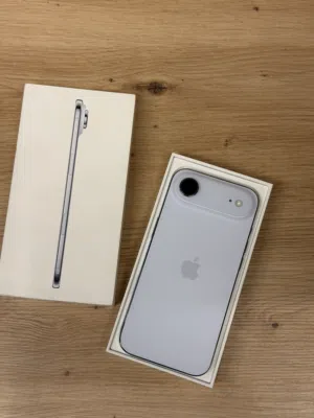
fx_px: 581
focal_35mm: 48
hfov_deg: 30.3
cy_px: 209
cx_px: 157
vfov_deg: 39.7
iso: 50
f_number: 1.78
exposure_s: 1/50
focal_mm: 6.76
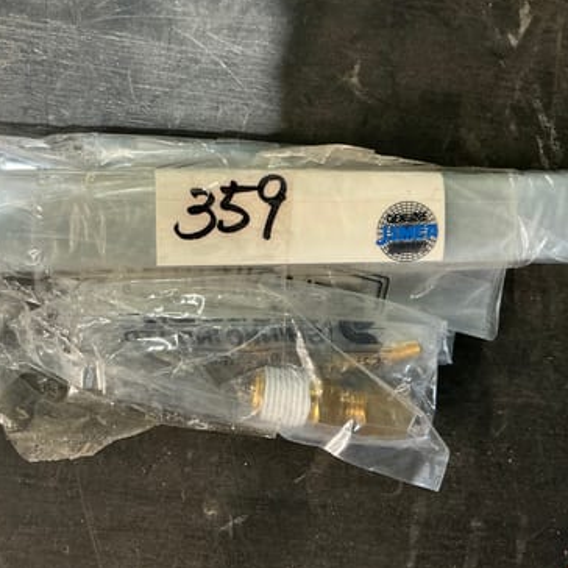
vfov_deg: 48.5
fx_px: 631
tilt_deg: -86.8
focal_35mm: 34
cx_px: 197
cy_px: 283
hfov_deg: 47.8
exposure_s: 1/50
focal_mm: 3
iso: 160
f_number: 1.8
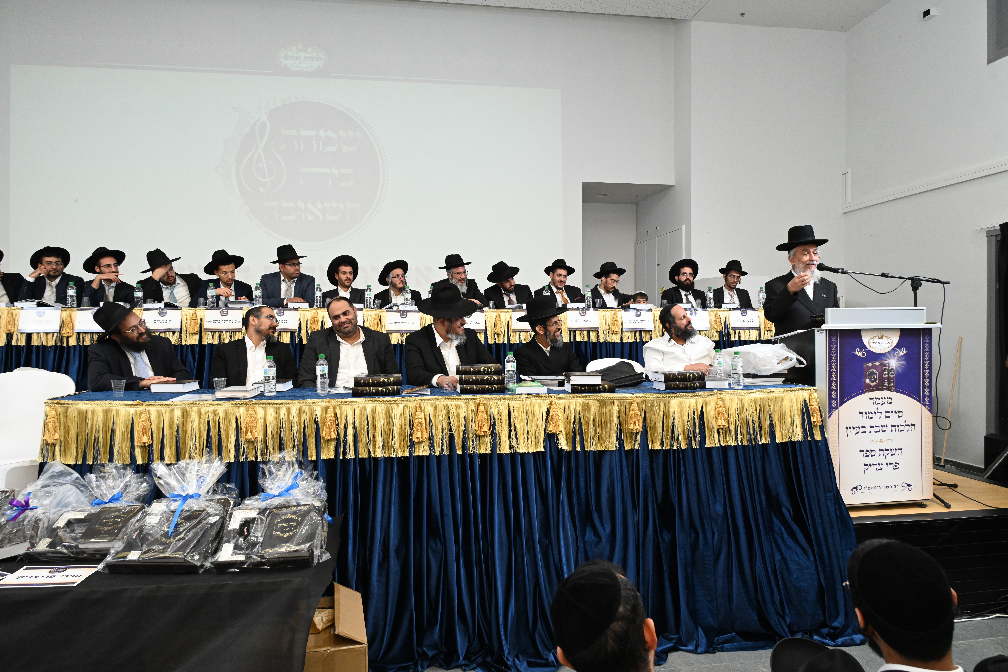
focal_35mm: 24
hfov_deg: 73.7
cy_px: 336
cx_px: 504
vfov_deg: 53.1
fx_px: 672
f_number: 9
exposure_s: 1/125
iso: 1600
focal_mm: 24
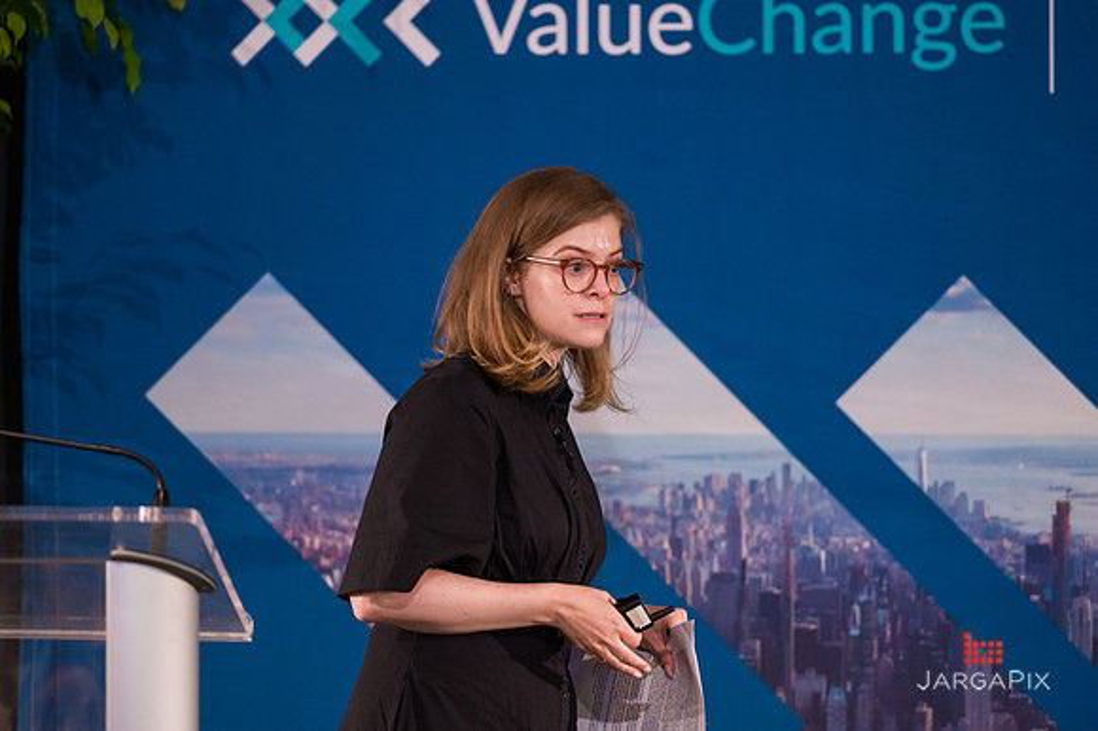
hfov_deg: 9.8
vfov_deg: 6.5
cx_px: 550
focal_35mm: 211
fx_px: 6427
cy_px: 351
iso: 3200
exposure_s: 1/200
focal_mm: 200
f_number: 3.2
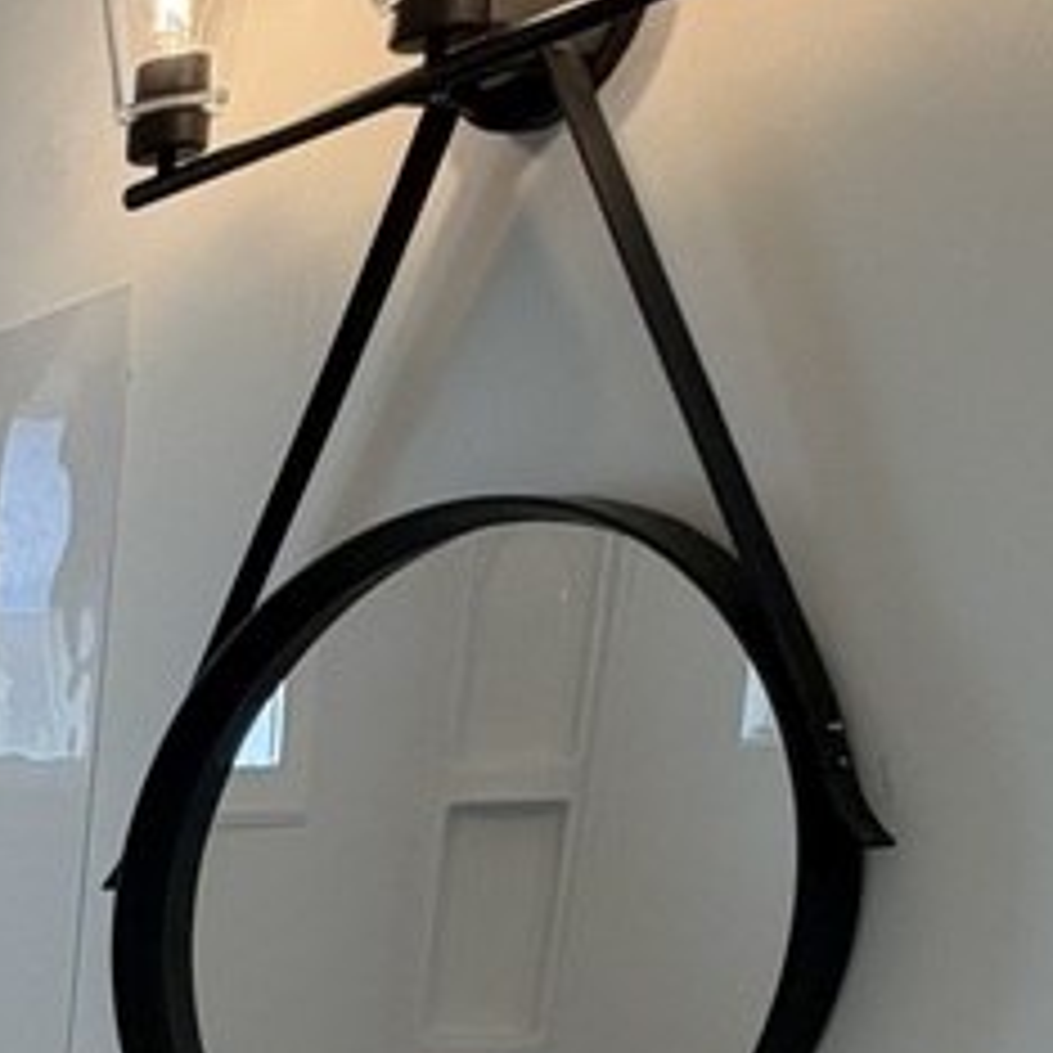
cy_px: 1454
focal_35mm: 57
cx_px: -644
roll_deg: +0.8
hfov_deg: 22.7
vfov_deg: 25.0
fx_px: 1962
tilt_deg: -16.9
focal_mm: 2.22
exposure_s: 1/120
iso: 64
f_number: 2.2
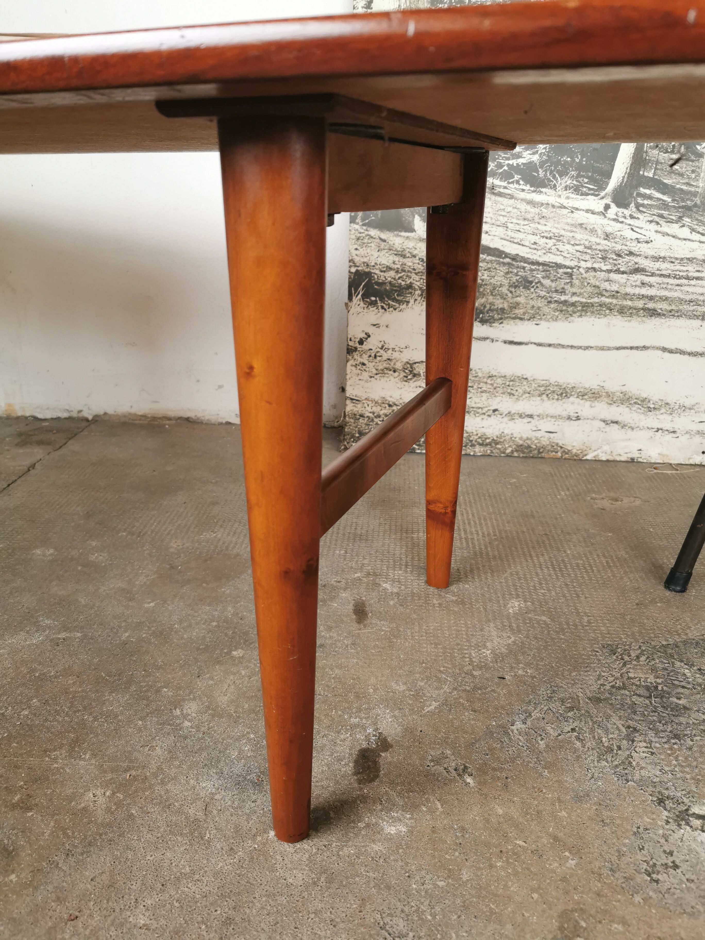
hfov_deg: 51.4
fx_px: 733
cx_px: 352
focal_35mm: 27
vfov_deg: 65.3
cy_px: 470
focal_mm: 5.56
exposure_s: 1/50
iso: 125
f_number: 1.6
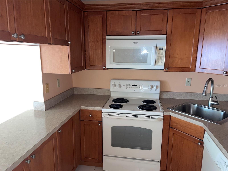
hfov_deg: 67.3
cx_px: 114
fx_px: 171
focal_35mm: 26
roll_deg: -0.5
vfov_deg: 53.1
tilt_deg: -11.4
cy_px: 86
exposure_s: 1/6
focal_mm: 4.2
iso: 100
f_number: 1.6
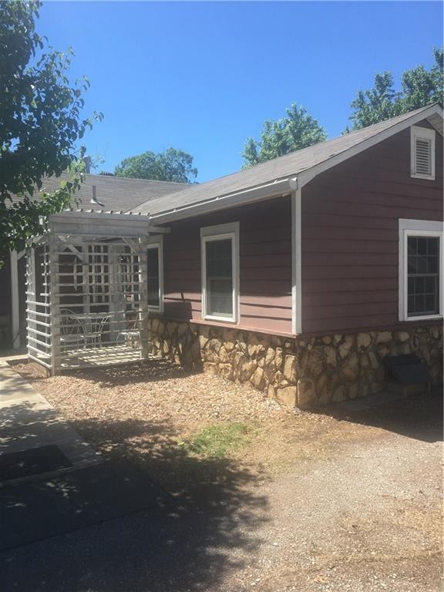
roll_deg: -0.3
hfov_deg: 48.2
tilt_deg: -1.2
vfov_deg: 61.7
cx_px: 222
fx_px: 496
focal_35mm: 29
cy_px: 296
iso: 25
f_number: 2.2
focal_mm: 4.15
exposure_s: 1/916
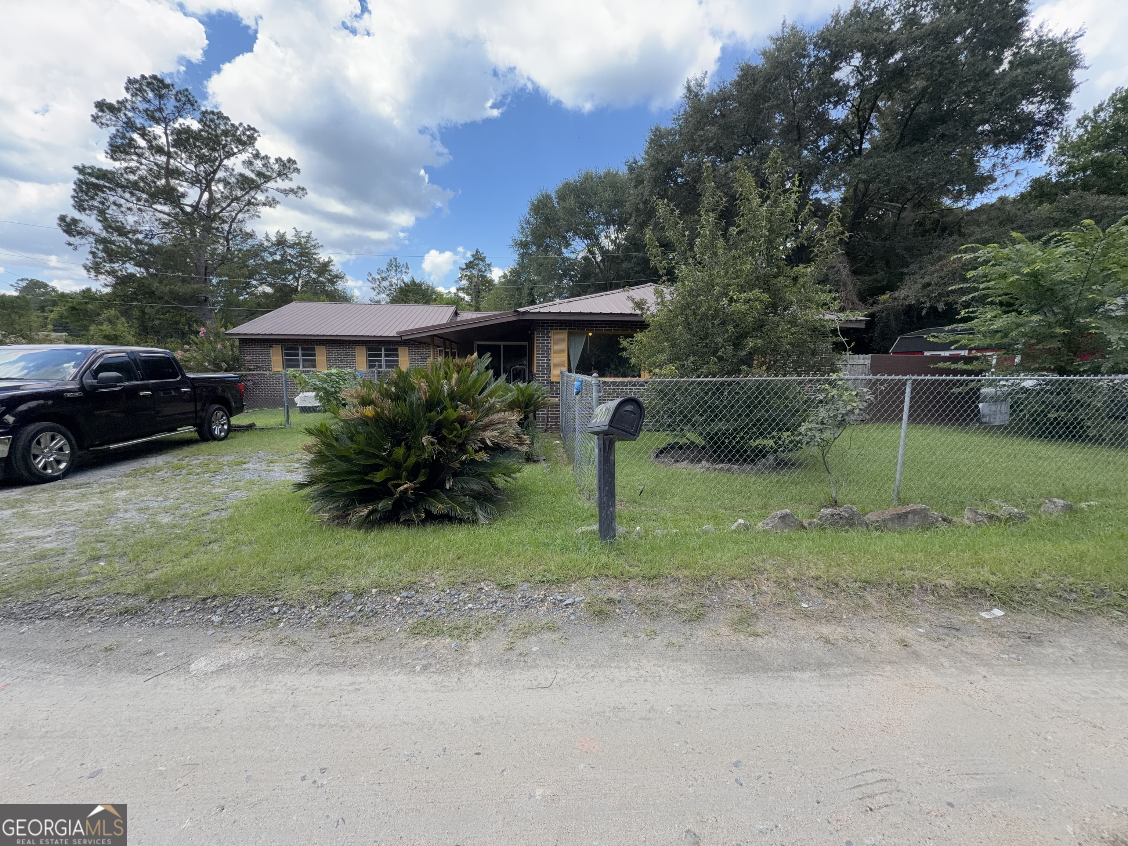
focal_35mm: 14
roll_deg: +0.2
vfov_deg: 85.7
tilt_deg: -8.0
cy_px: 423
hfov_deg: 102.1
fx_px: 456
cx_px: 564
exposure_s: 1/502
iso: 40
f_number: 2.2
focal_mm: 2.22
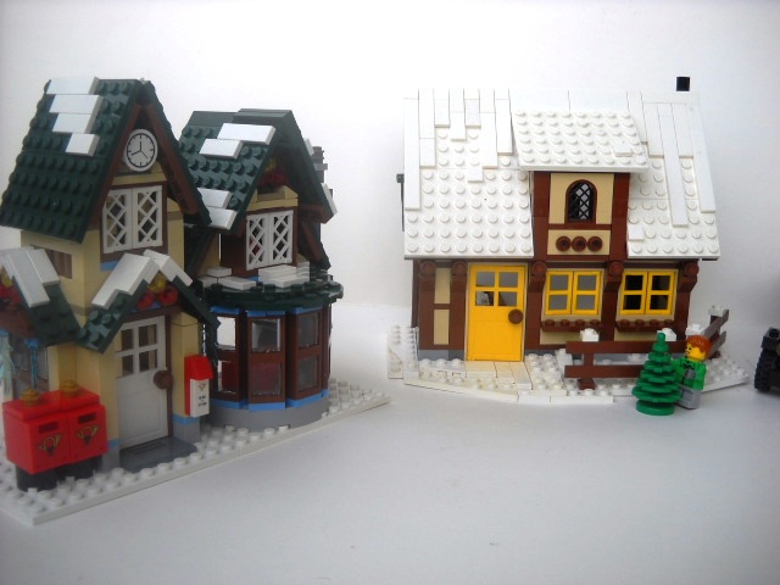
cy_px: 292
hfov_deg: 45.8
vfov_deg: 35.1
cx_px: 390
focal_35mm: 41
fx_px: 924
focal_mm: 6.72
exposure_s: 1/129
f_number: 3.1
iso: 64
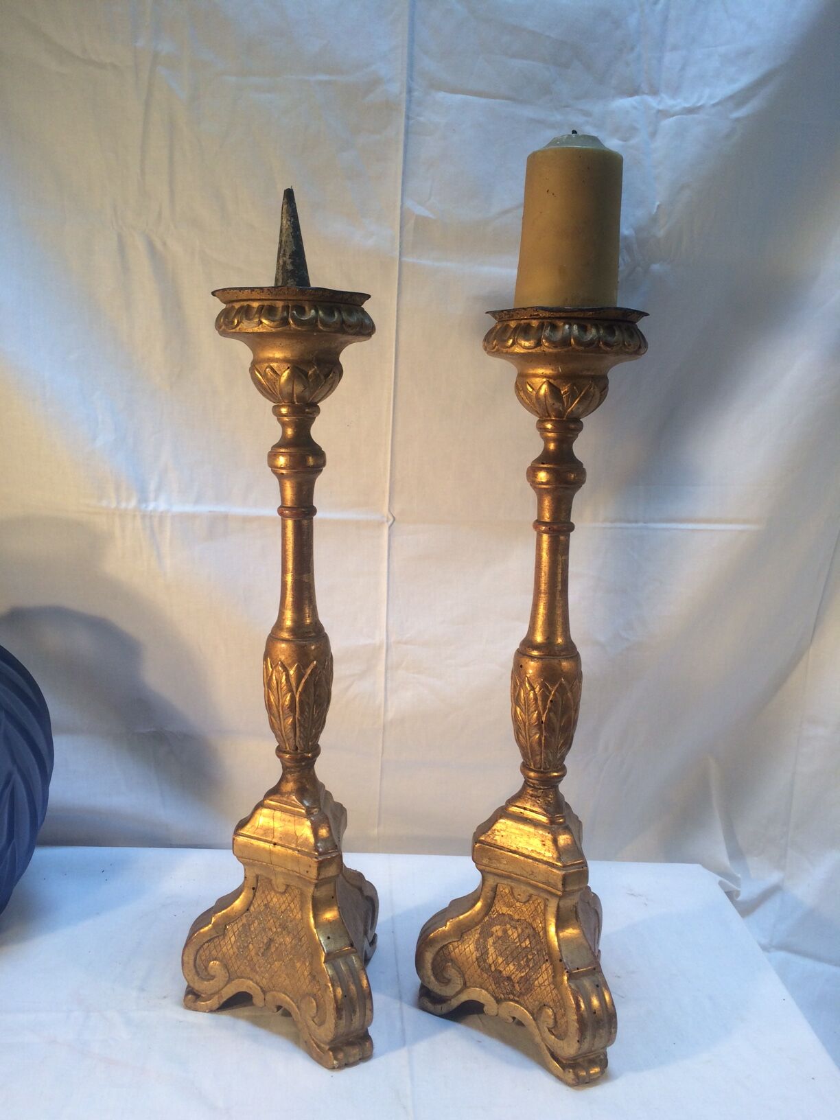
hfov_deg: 48.2
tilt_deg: -11.2
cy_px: 560
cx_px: 420
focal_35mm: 29
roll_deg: +0.6
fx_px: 938
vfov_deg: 61.7
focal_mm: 4.15
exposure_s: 1/50
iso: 50
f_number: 2.2
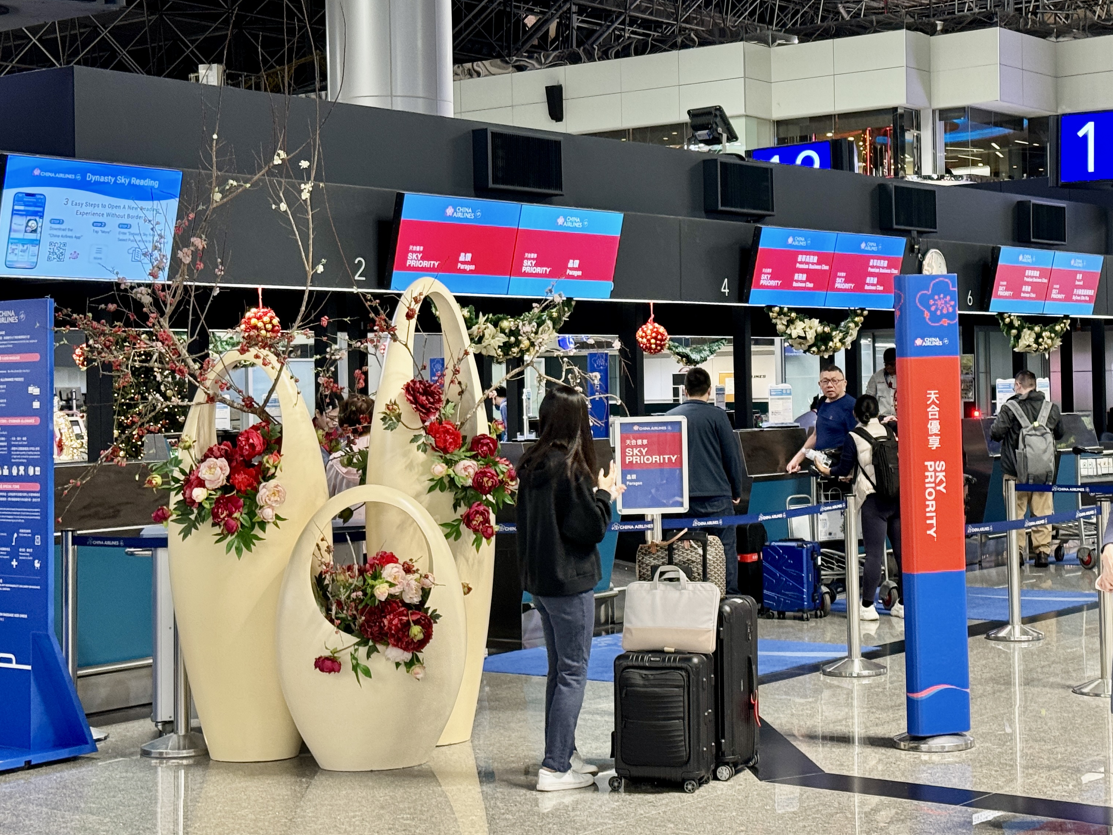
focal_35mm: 64
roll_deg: +0.8
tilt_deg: -0.2
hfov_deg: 30.1
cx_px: 711
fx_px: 2058
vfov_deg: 22.9
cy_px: 323
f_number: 1.78
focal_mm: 6.86
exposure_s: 1/40
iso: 200
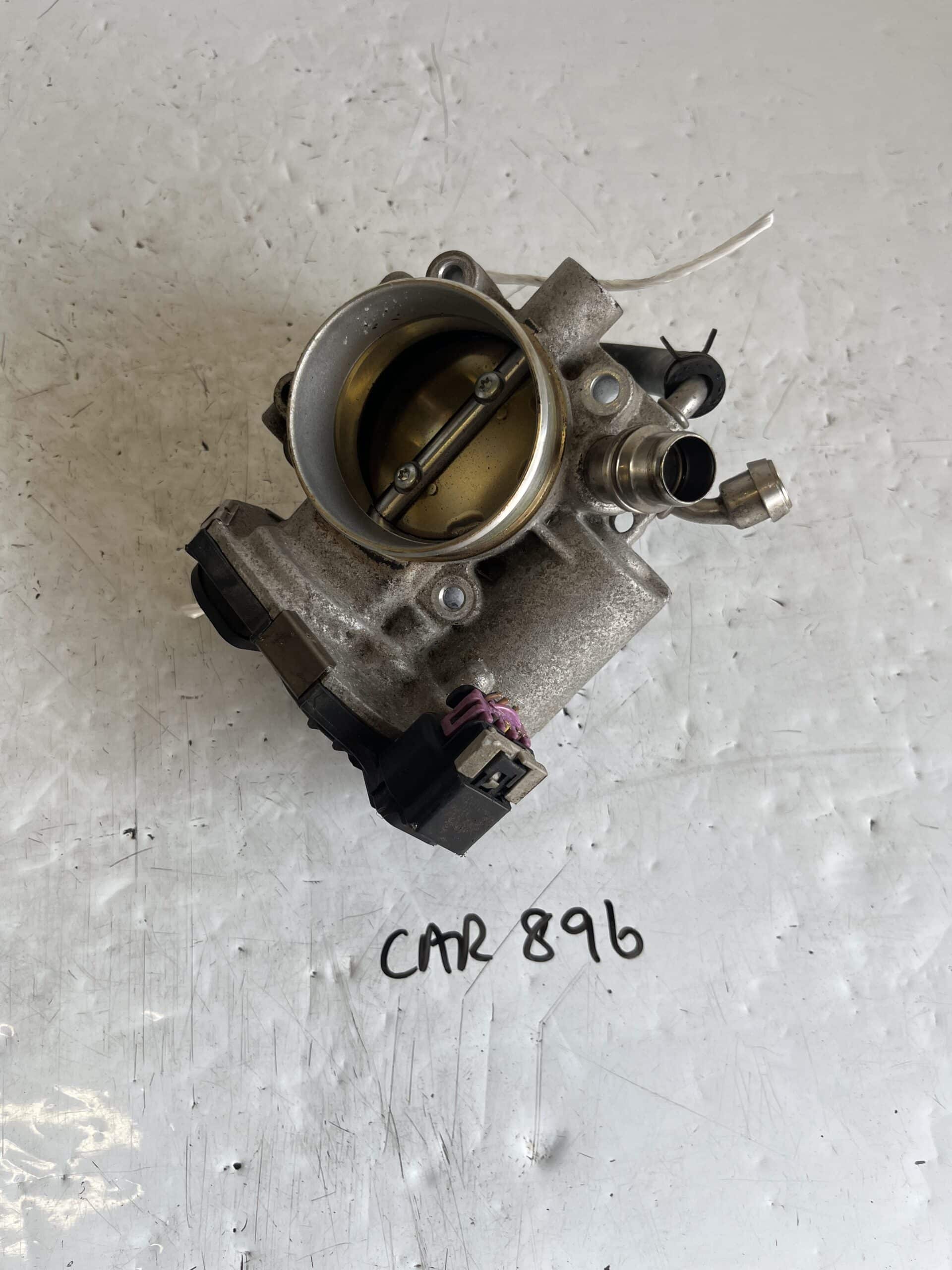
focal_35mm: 26
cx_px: 476
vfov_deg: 67.3
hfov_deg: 53.1
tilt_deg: -70.7
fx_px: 953
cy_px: 635
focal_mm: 5.1
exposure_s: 1/282
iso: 40
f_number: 1.6
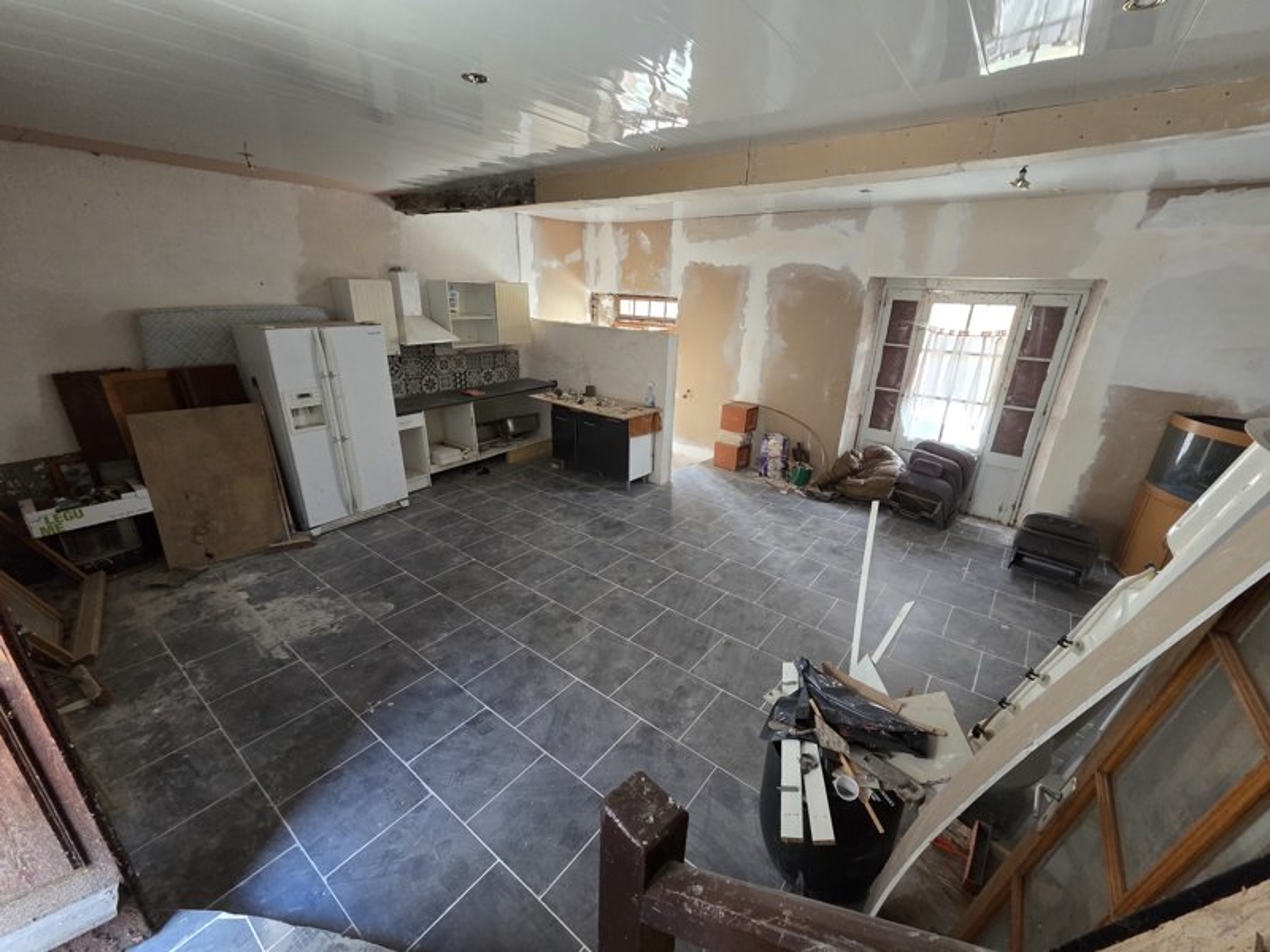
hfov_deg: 106.2
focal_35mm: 13
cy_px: 476
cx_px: 635
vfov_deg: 89.9
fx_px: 477
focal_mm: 2.2
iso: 500
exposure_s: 1/50
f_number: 2.2
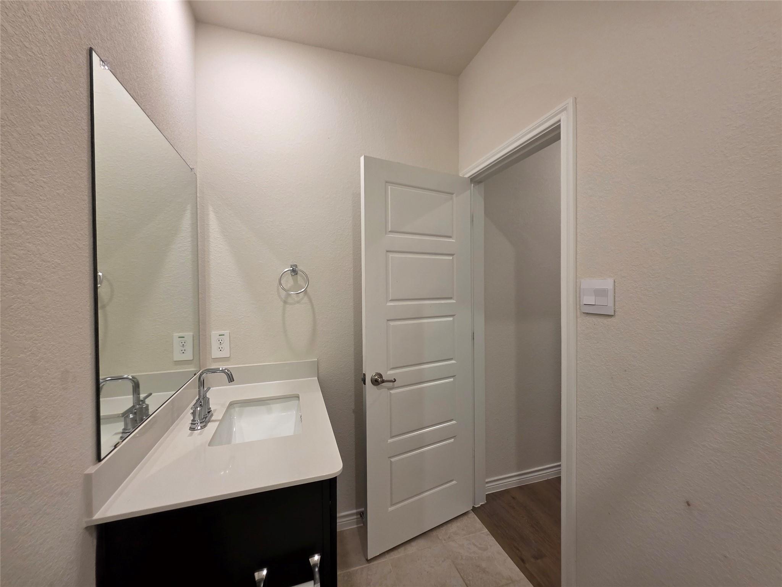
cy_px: 294
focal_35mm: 13
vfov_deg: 89.9
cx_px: 391
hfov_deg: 106.2
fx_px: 294
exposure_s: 1/120
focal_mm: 2.2
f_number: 1.9
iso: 160
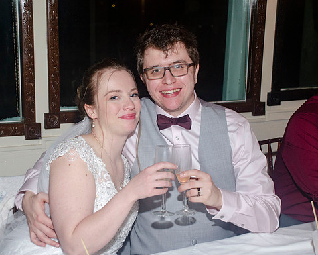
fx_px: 565
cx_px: 139
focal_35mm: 60
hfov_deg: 31.4
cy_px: 128
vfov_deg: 25.4
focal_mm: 35
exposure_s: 1/60
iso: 400
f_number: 4.2
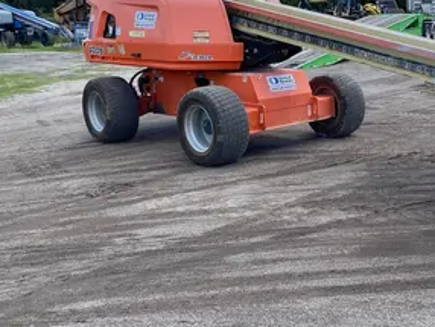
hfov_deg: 35.2
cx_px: 417
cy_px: 118
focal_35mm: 50
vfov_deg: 29.0
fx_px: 629
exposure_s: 1/1543
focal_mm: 4.25
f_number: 1.8
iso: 32
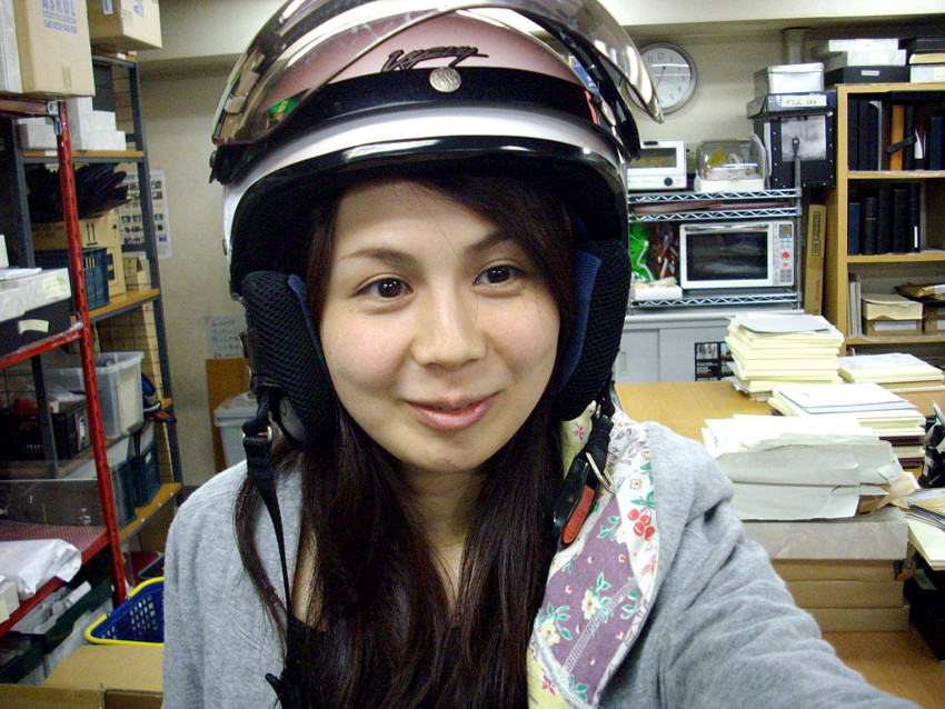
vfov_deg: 38.7
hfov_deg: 50.1
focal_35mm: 37
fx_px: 1010
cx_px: 472
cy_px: 354
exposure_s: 1/50
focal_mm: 6.2
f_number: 2.8
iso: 361
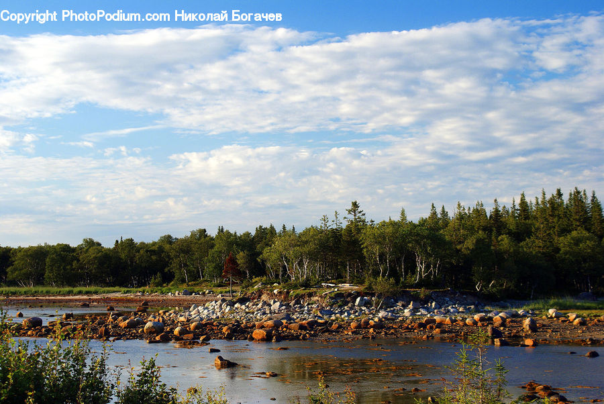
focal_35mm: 75
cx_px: 302
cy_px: 202
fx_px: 1260
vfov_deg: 18.2
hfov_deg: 27.0
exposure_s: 1/100
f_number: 6.3
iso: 100
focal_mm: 50
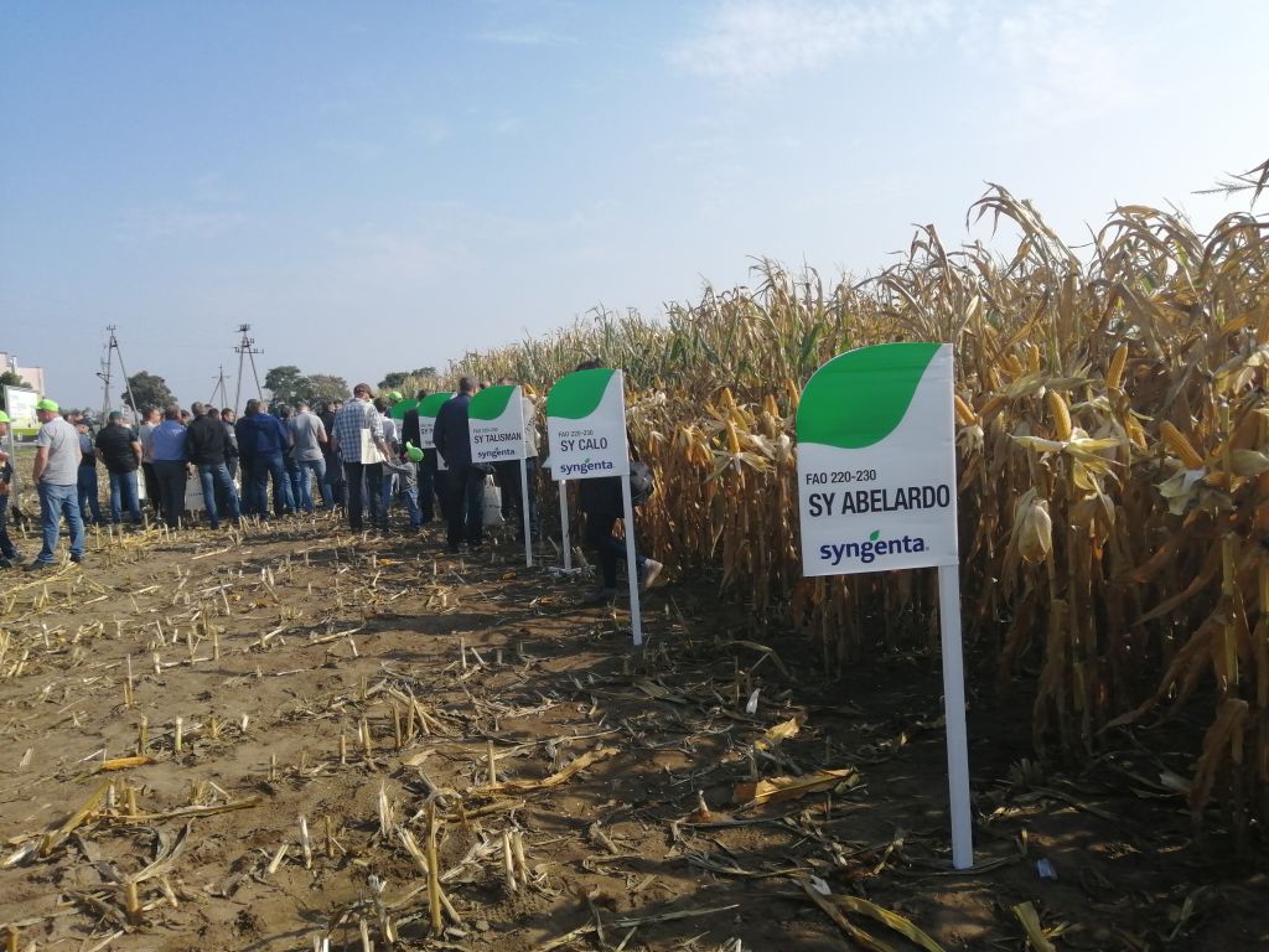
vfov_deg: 53.1
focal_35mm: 26
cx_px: 634
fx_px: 953
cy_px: 476
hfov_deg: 67.3
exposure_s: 1/1776
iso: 50
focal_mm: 3.6
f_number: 1.8
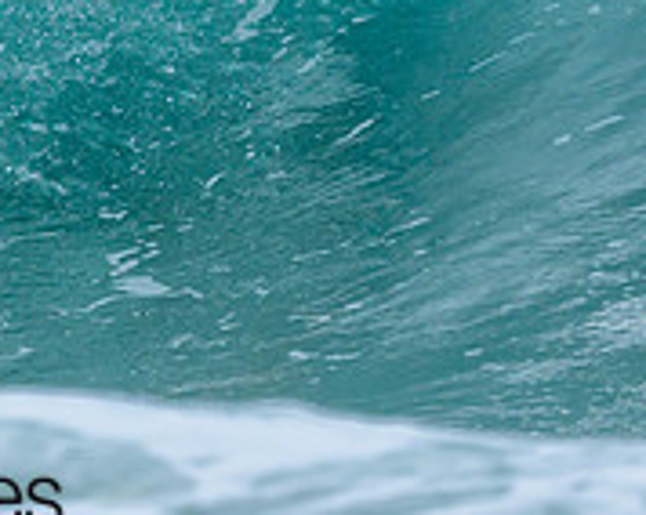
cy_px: -184
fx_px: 64304
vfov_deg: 0.5
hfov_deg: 0.6
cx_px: -294
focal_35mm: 3367
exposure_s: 1/2500
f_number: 6.3
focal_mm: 800
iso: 560
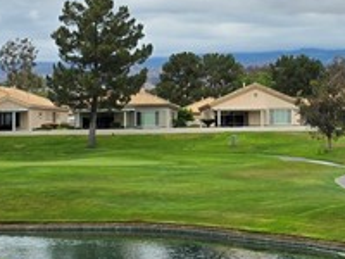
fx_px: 1176
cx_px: 388
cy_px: 57
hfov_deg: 16.2
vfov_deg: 12.5
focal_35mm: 118
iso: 80
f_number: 1.7
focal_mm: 6.3
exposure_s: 1/6150
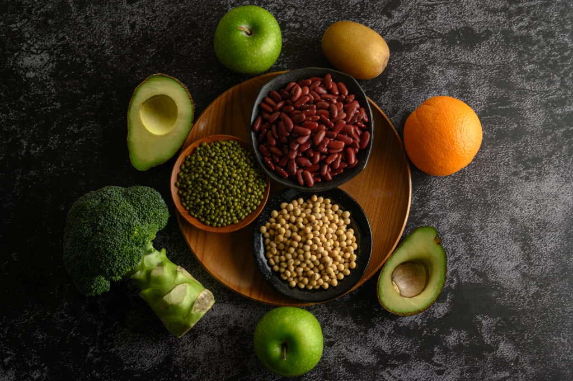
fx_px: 954
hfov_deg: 33.4
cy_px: 190
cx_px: 286
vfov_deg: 22.6
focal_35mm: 60
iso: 100
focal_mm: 60
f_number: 8
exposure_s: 1/125
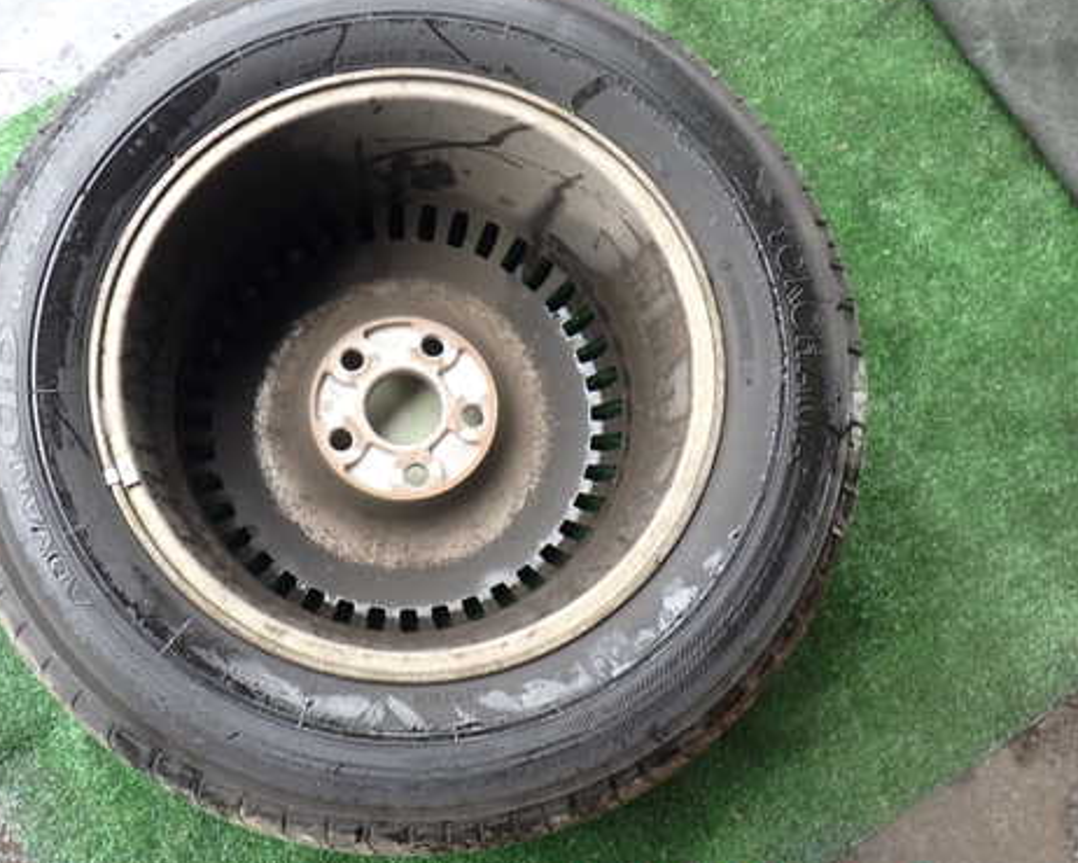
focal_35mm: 38
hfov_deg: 47.5
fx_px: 1213
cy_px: 397
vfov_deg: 39.2
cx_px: 401
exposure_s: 1/125
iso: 200
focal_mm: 5.4
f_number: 2.3
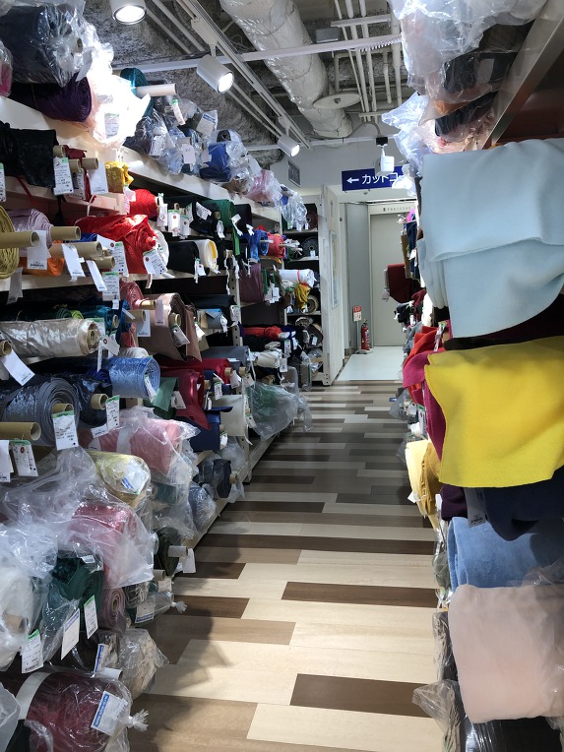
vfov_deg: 63.4
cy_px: 376
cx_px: 282
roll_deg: +3.0
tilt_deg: -8.1
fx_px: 608
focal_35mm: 28
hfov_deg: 49.7
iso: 25
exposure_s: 1/33
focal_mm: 4
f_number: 1.8
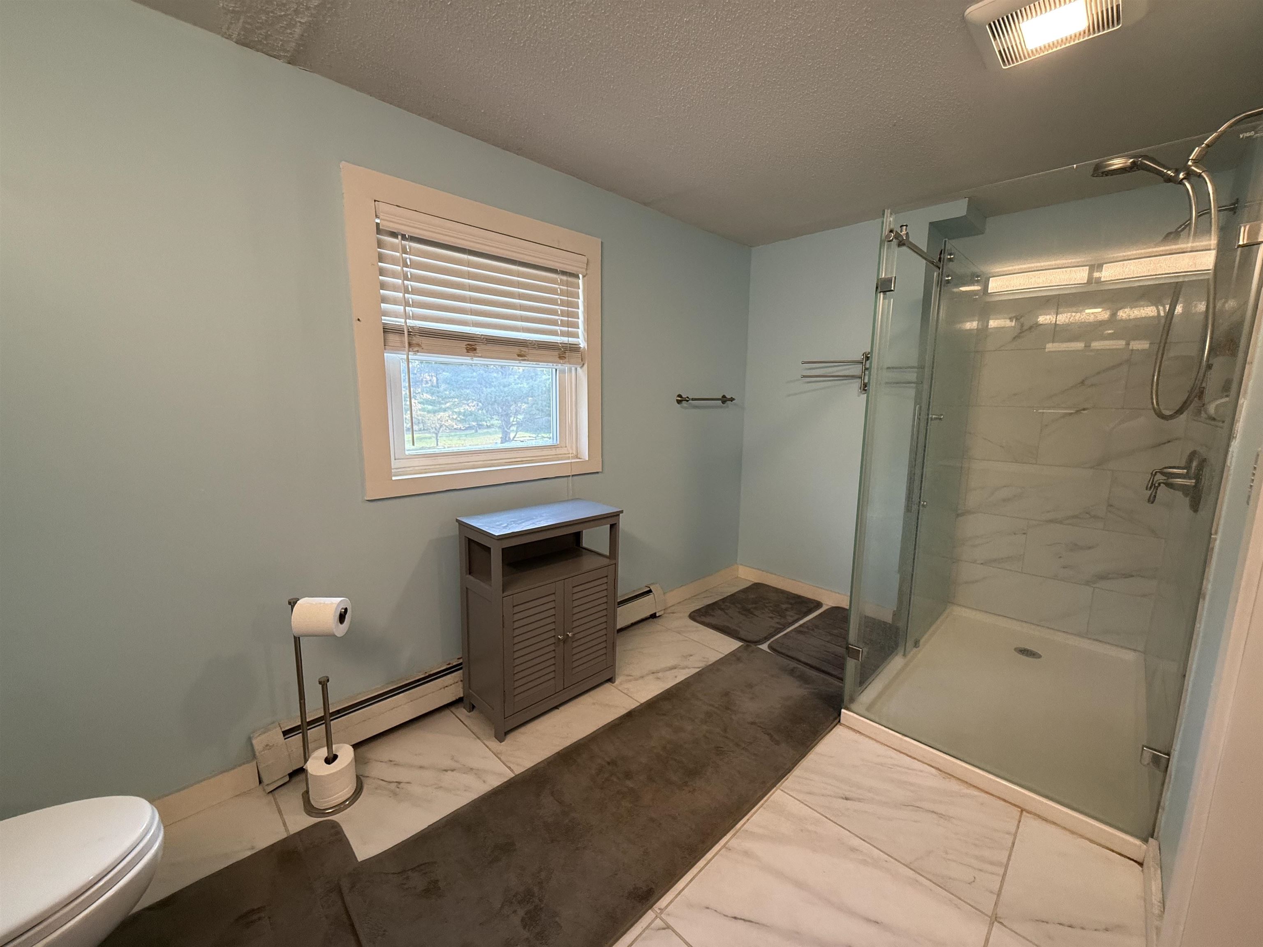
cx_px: 632
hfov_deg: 102.1
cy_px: 474
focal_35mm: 14
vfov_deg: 85.7
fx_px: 511
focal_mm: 2.22
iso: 200
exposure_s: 1/120
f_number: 2.2
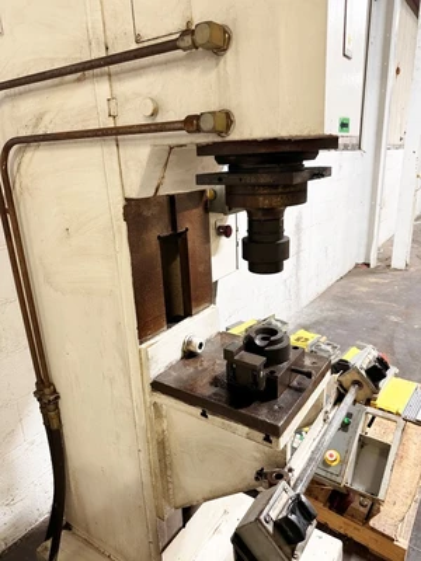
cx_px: 210
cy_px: 280
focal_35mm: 24
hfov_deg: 56.8
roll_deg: +1.6
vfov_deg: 71.6
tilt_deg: -16.9
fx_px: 389
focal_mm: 6.86
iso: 200
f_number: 1.78
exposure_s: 1/60
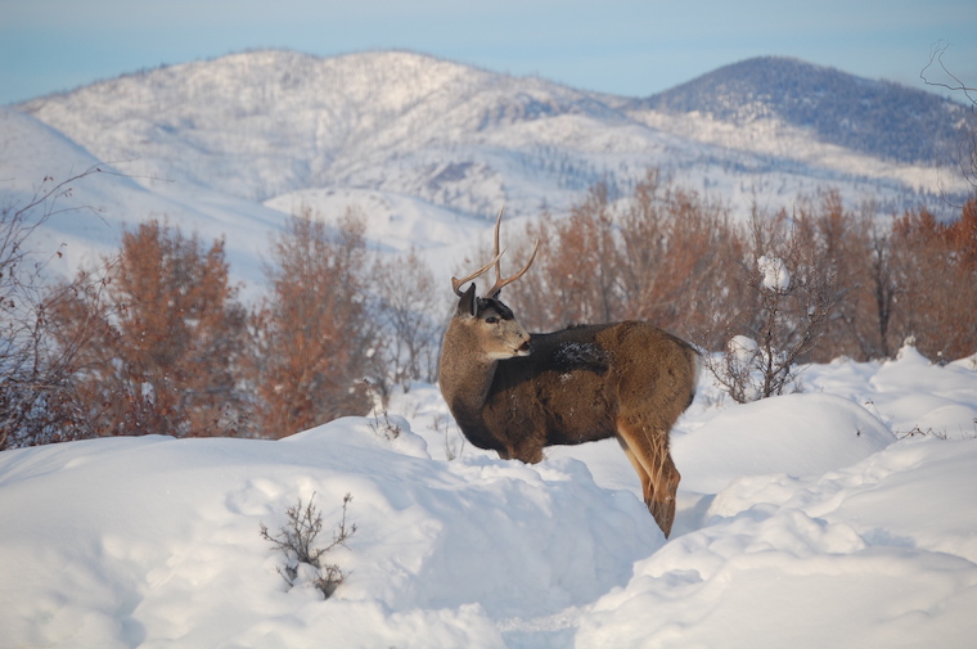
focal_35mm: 188
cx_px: 488
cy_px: 324
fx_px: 5083
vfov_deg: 7.3
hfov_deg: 11.0
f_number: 5.6
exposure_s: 1/500
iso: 250
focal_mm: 125
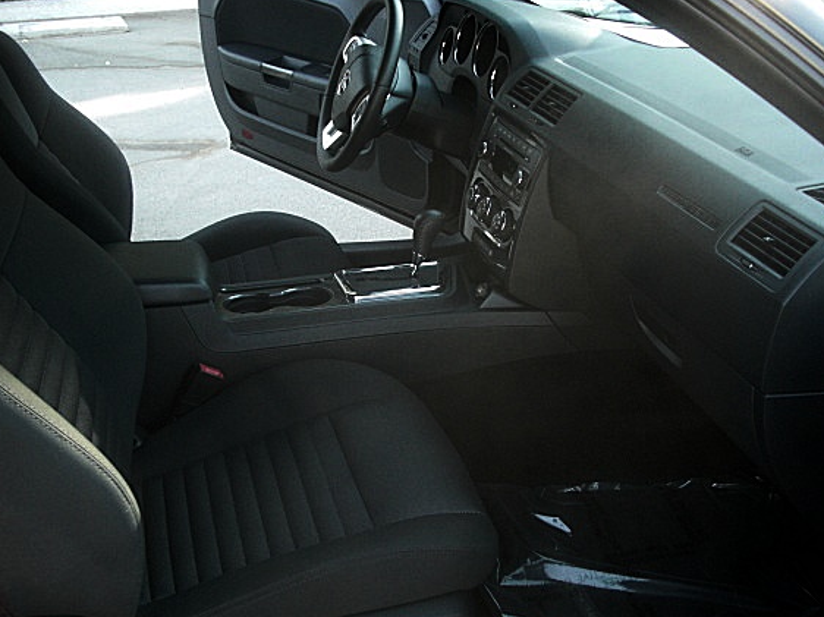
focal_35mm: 41
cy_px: 347
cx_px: 399
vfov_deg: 35.1
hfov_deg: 45.8
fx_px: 976
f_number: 2.8
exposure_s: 1/80
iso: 200
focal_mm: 6.3
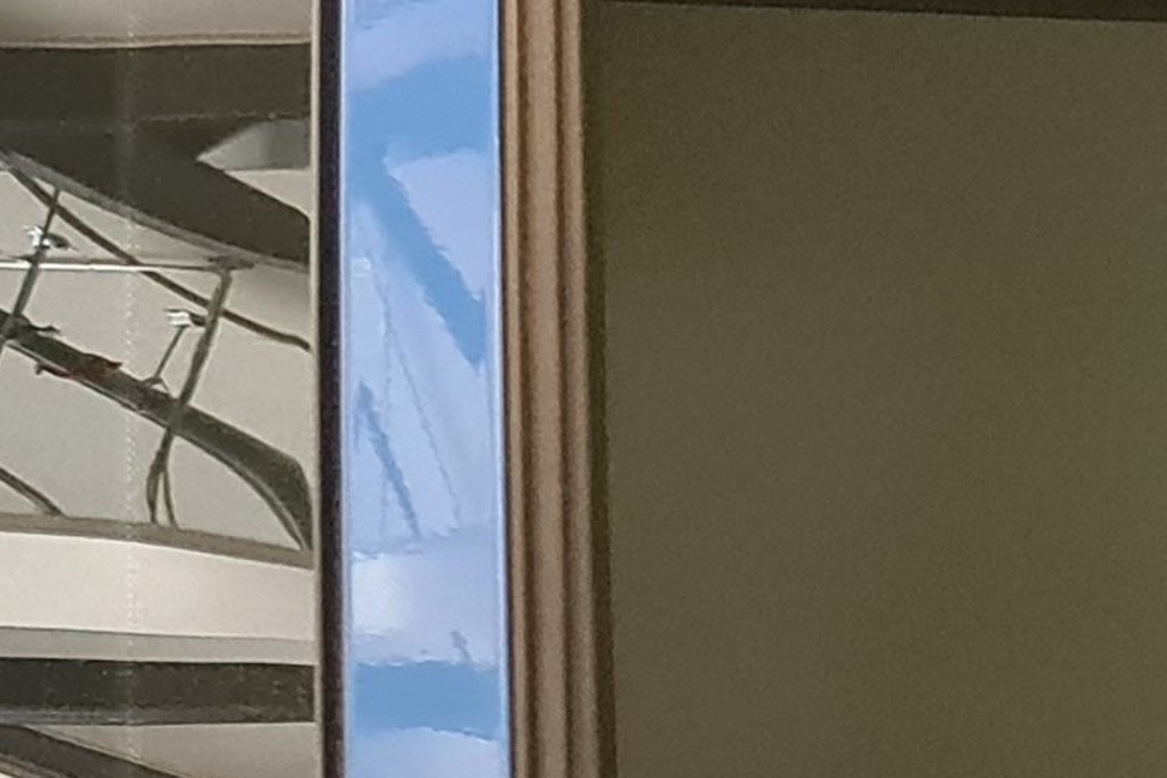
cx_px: 2407
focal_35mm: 133
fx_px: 4310
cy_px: 1665
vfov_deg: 9.5
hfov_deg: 13.1
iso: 640
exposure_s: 1/100
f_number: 1.8
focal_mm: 7
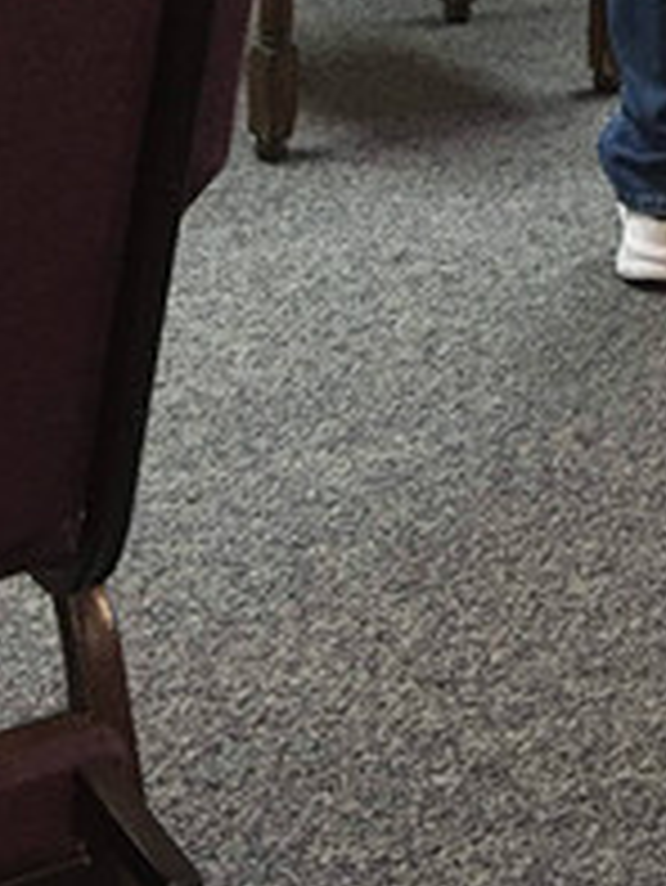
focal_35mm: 94
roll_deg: -2.7
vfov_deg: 18.2
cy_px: -495
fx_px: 2409
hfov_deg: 15.6
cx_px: 598
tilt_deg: -4.0
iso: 64
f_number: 2.2
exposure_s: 1/15
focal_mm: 4.15
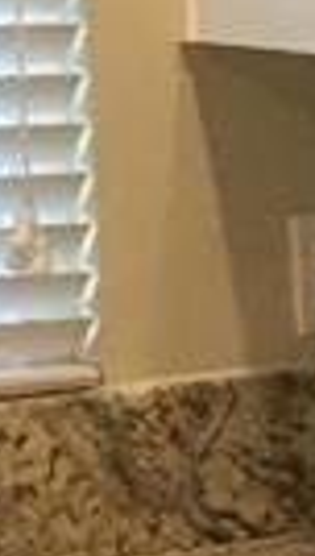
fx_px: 3556
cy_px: 187
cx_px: 1558
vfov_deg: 8.9
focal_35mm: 241
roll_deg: +0.6
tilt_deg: -5.6
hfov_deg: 4.4
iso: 40
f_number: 2.2
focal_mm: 4.15
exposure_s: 1/30
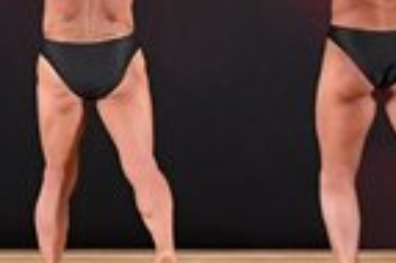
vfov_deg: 2.6
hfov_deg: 3.9
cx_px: 32
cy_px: -64
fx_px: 5790
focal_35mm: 527
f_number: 5.6
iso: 4000
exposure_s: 1/400
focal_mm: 65
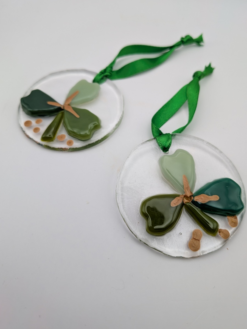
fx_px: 228
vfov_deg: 71.6
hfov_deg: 56.8
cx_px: 124
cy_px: 164
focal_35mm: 24
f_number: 1.7
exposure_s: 1/100
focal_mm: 4.53
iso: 39
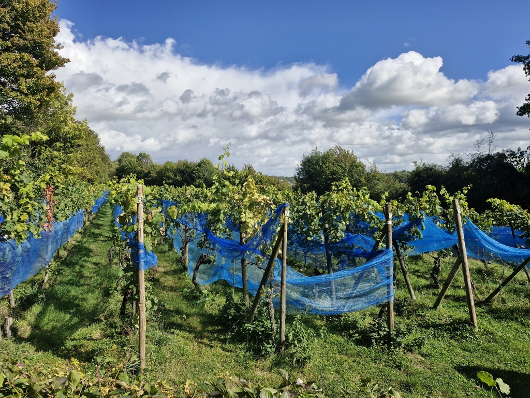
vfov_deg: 58.9
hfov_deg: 73.9
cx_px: 265
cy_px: 199
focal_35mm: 23
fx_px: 352
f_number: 1.8
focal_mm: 5.54
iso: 50
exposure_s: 1/2624
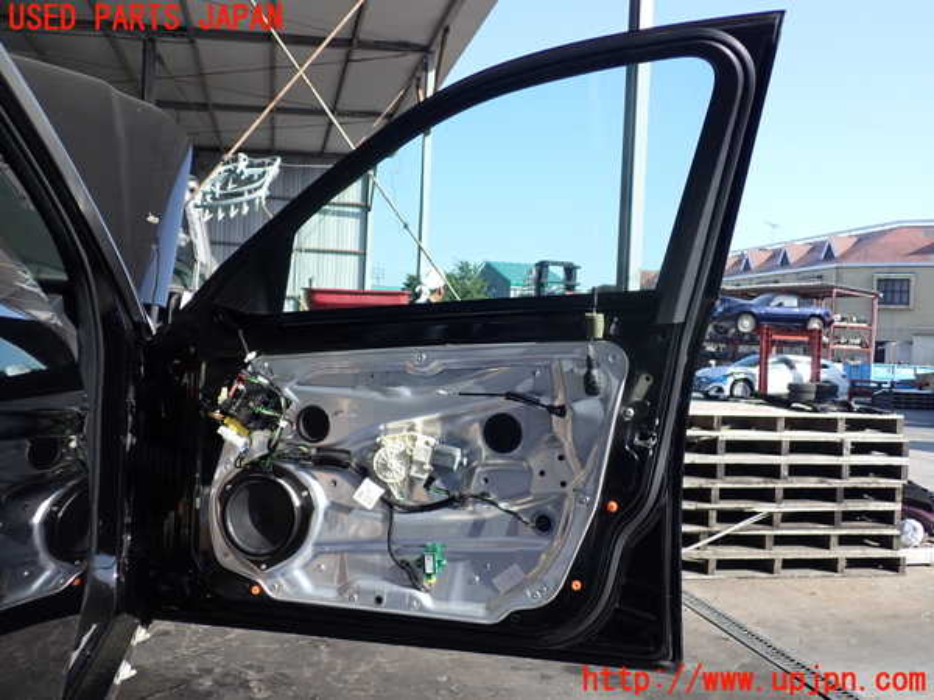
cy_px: 350
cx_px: 467
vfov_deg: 44.2
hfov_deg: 56.8
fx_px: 863
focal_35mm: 32
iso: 100
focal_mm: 5.79
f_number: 2.4
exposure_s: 1/800
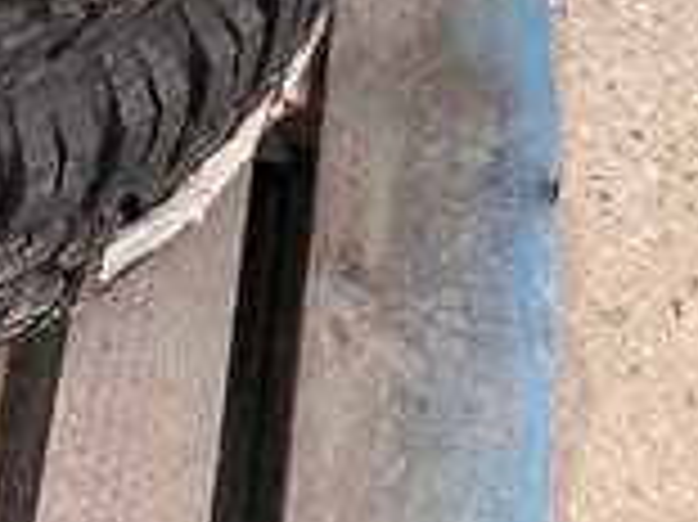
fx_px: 1692
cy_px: -290
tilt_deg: -46.7
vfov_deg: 15.9
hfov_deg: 21.0
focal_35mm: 84
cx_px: -234
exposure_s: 1/50
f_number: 1.6
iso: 125
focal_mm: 5.1
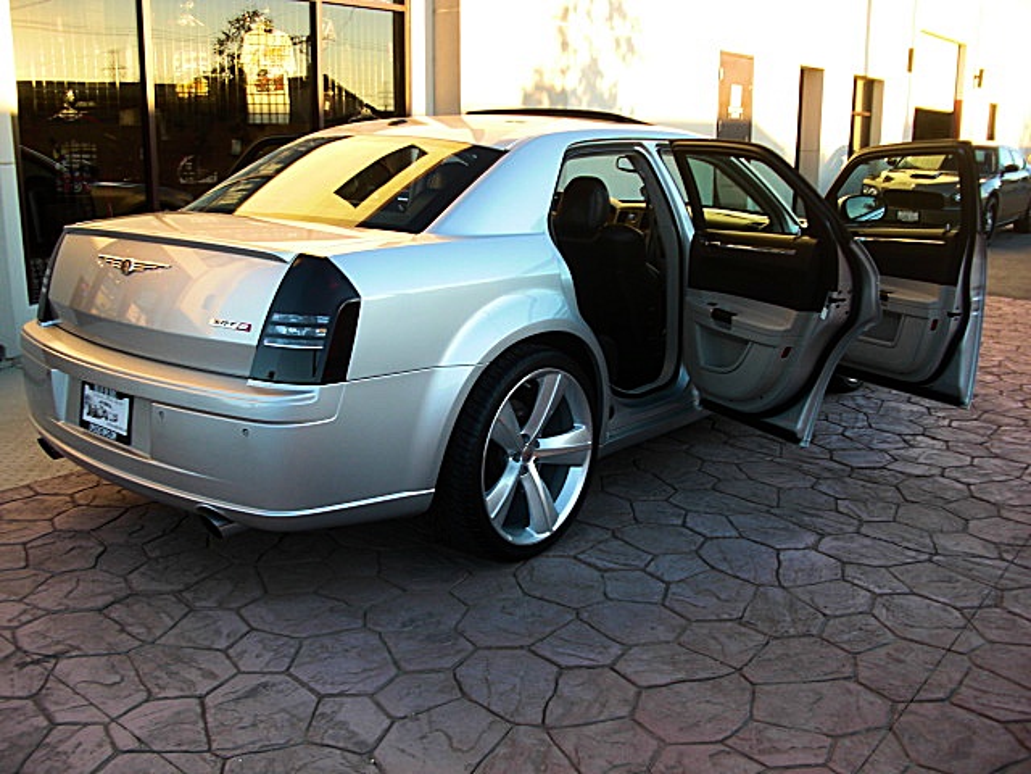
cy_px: 387
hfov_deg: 51.4
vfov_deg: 39.7
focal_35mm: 36
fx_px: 1072
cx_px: 516
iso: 50
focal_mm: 6.3
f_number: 2.8
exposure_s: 1/80
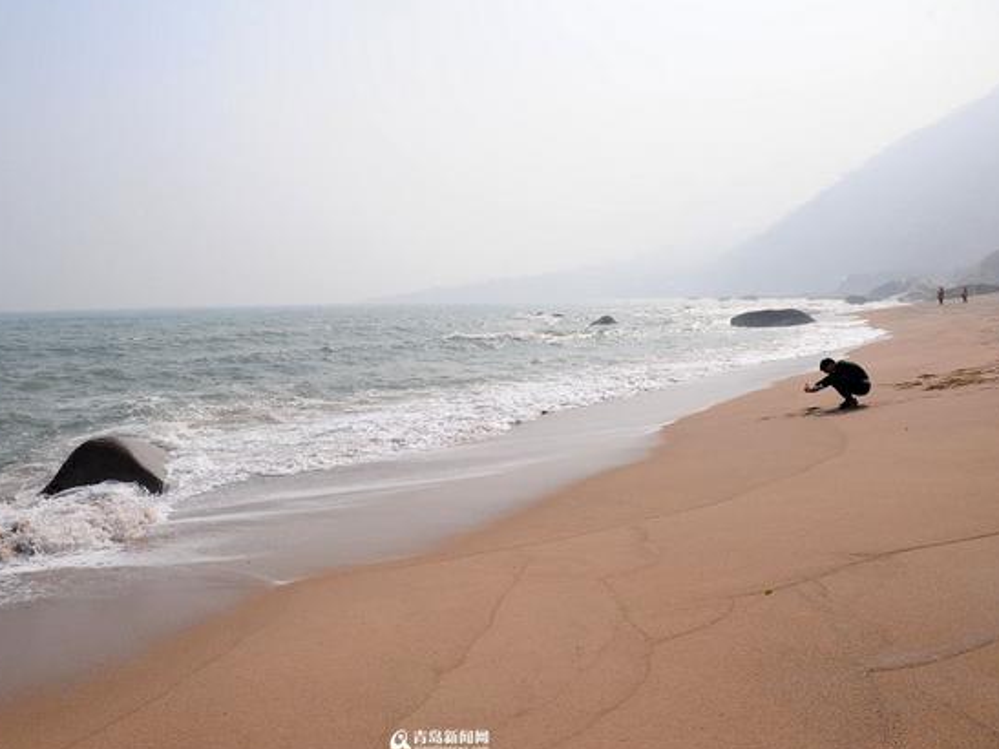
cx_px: 440
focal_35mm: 27
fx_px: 779
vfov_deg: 51.3
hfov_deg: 65.1
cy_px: 371
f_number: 6.3
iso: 250
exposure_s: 1/1600
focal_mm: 24
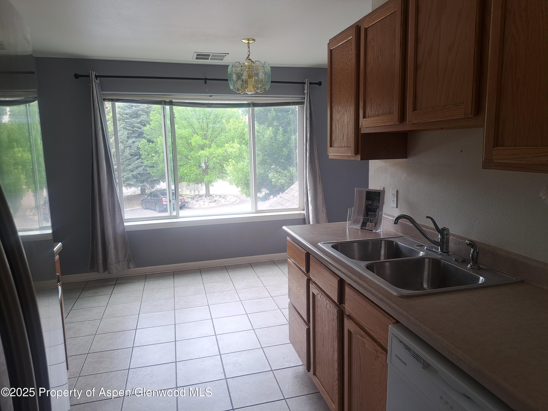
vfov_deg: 56.8
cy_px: 206
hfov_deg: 71.6
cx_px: 274
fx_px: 380
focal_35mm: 24
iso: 50
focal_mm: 5.23
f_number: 1.8
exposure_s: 1/60
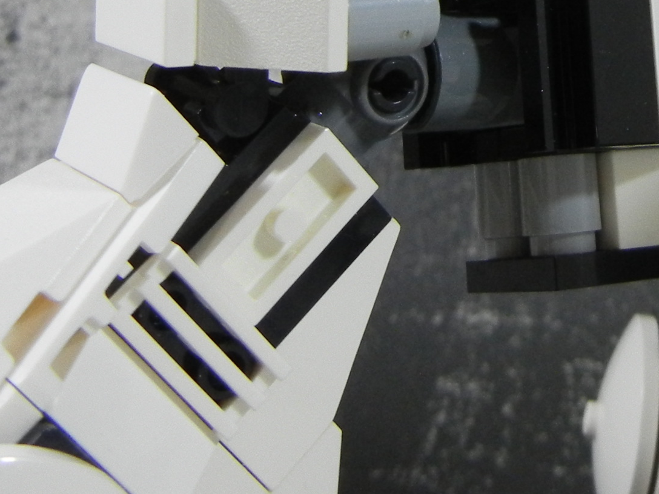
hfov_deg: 21.2
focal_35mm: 90
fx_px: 1713
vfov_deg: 15.7
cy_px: -134
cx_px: 608
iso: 400
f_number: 3.5
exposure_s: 1/53.4
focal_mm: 5.4
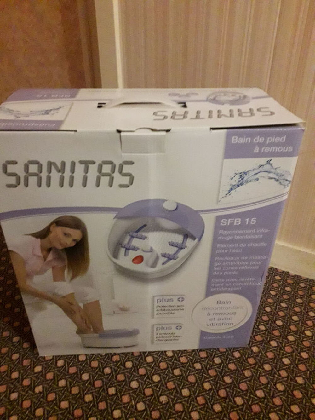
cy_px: 210
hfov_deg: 51.4
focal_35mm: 27
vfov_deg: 65.3
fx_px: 328
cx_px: 158
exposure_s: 1/17
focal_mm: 3.6
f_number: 1.9
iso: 800
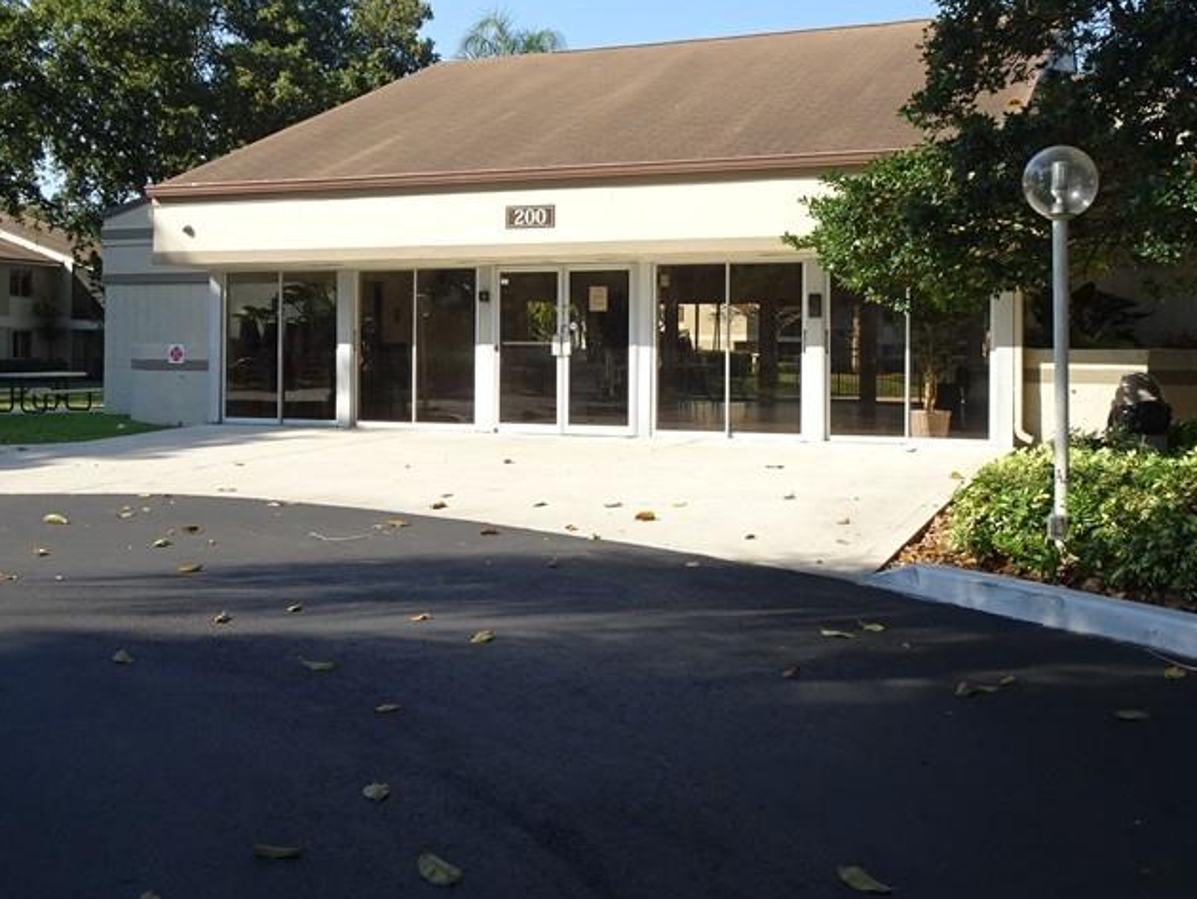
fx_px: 1349
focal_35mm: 39
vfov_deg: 36.6
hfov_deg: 47.8
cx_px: 587
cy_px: 342
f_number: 3.5
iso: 80
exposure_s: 1/500
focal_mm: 4.13
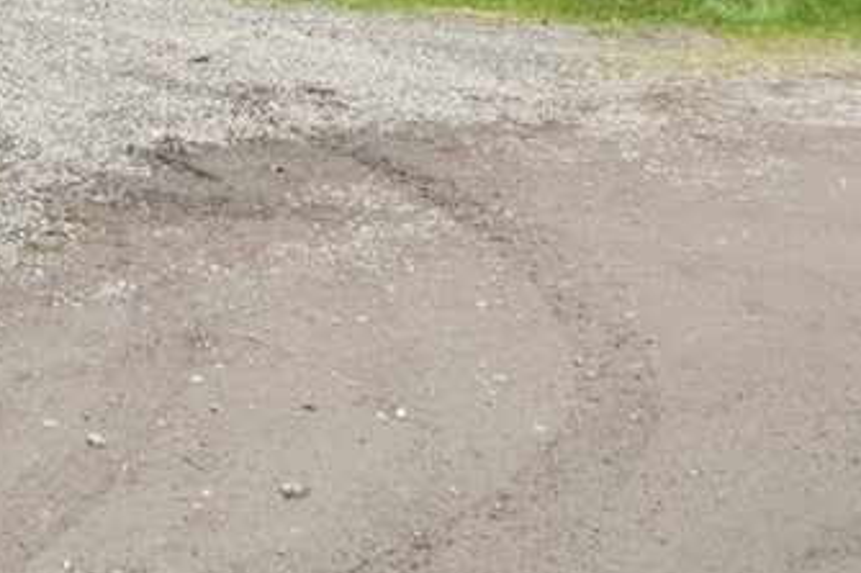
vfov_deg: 15.5
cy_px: -441
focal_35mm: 76
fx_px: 1817
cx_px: 24
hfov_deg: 25.5
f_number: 9
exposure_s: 1/30
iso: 125
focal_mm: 10
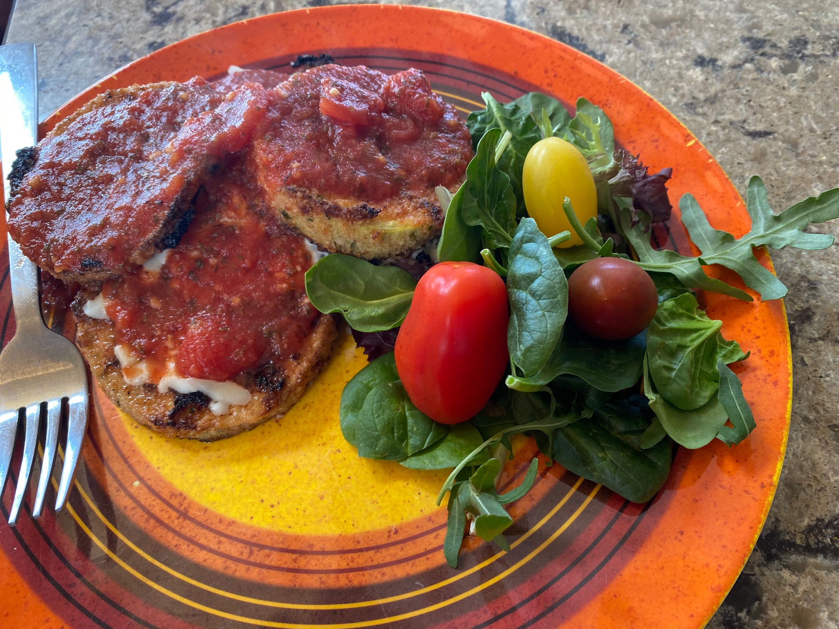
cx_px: 420
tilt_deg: -60.3
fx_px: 630
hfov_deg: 67.3
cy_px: 314
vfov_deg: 53.1
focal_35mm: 26
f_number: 1.8
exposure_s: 1/116
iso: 125
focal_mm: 4.25
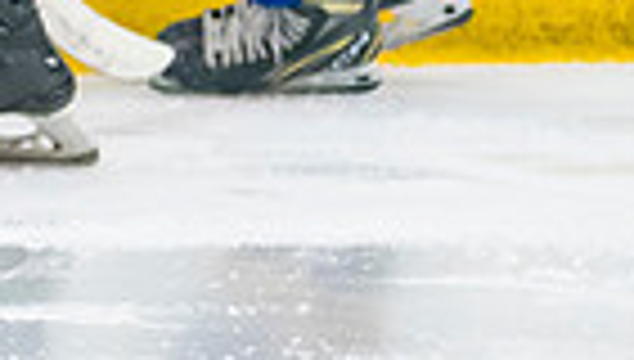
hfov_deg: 1.9
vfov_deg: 1.1
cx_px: -298
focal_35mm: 1122
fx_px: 18902
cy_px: -448
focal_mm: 160
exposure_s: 1/640
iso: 2500
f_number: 2.8
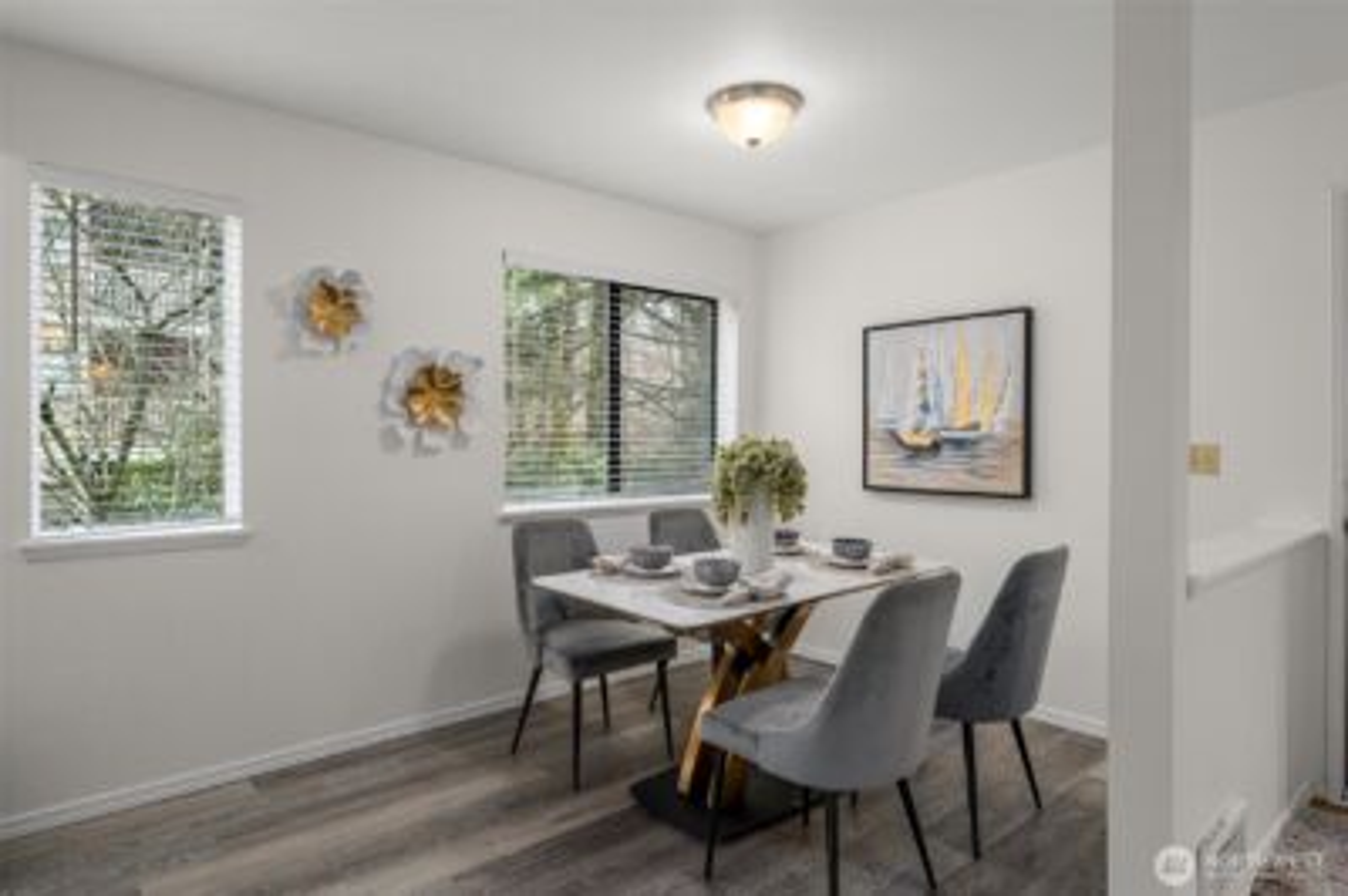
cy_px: 448
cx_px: 674
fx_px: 748
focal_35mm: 20
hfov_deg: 84.0
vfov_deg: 61.8
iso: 320
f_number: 7.1
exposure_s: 1/4
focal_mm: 20
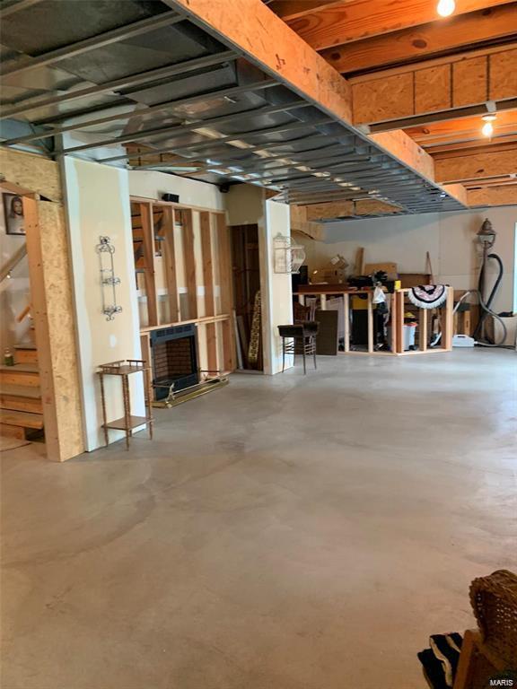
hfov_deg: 53.1
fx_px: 518
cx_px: 258
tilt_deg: -7.2
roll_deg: +2.5
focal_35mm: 26
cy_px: 344
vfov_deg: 67.3
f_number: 1.8
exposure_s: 1/60
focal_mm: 4.25
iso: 320
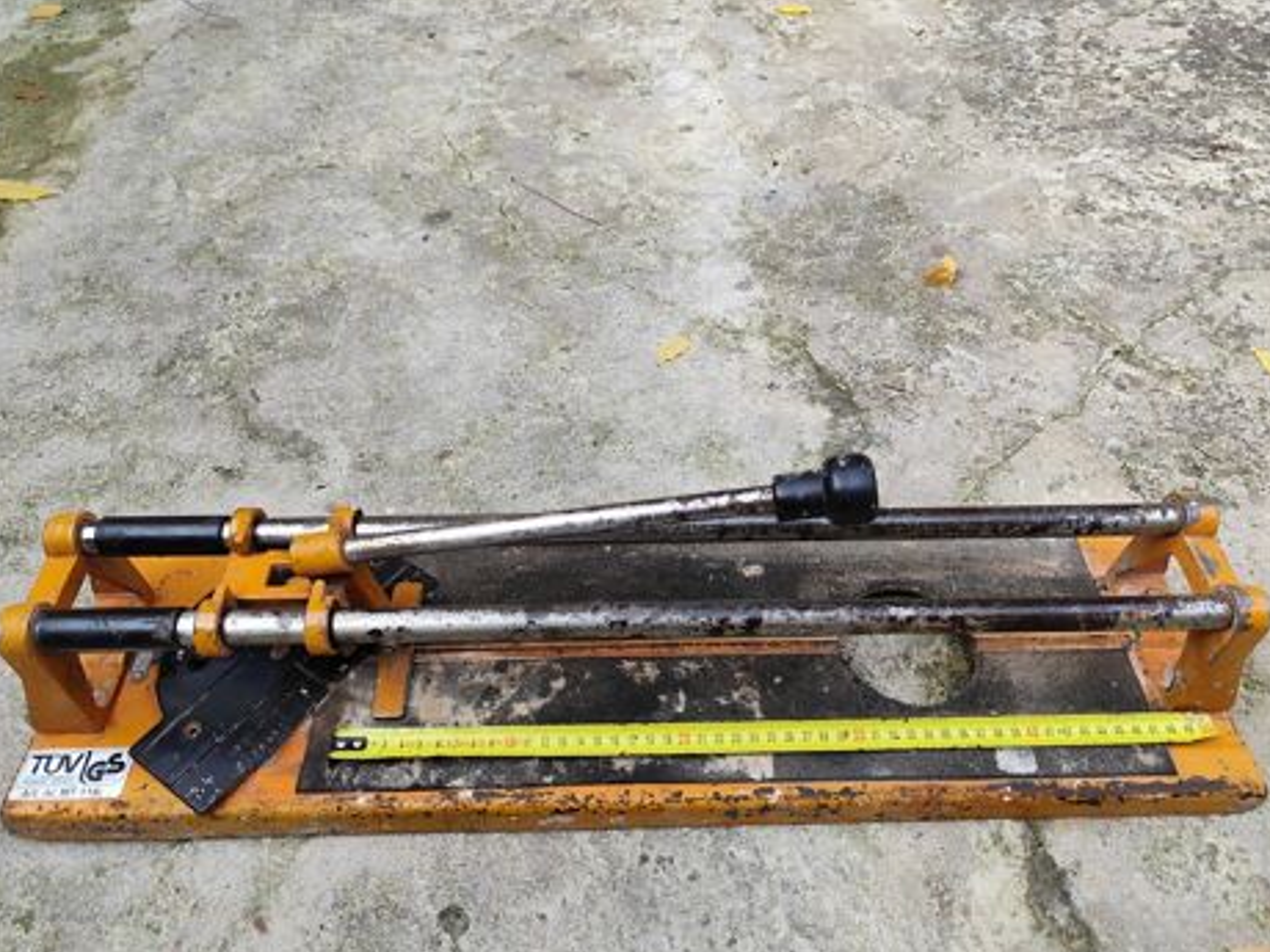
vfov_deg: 56.8
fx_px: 881
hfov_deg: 71.6
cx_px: 635
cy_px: 491
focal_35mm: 24
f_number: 1.65
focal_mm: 6.19
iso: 50
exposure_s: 1/119
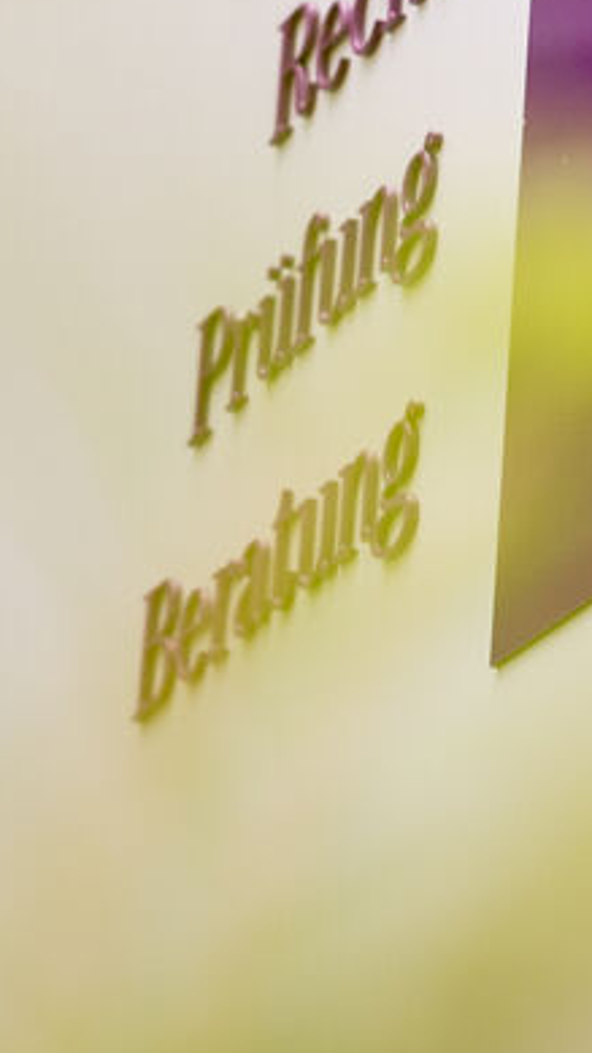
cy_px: -163
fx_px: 5253
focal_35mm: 188
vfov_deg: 11.3
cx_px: 284
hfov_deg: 6.4
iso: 200
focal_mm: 50
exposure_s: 1/640
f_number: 2
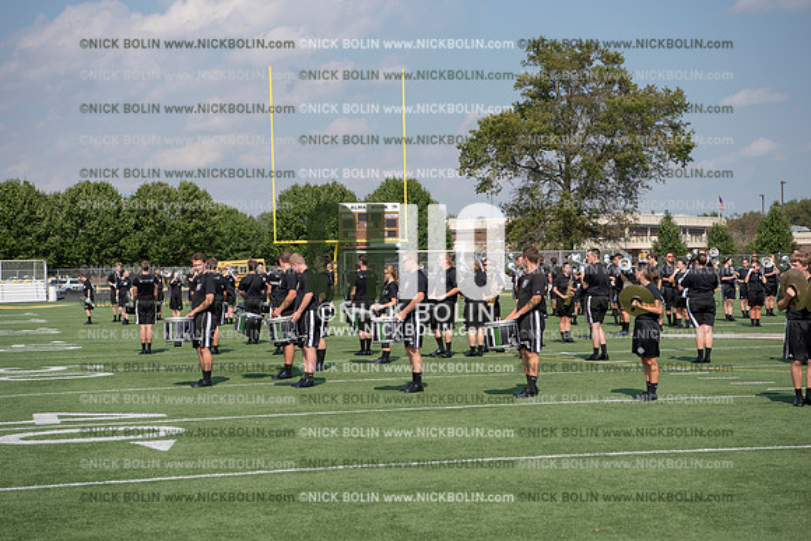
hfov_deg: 28.8
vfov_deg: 19.5
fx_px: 1577
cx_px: 406
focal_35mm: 70
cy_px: 270
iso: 200
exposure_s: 1/1250
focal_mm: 70
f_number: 5.6
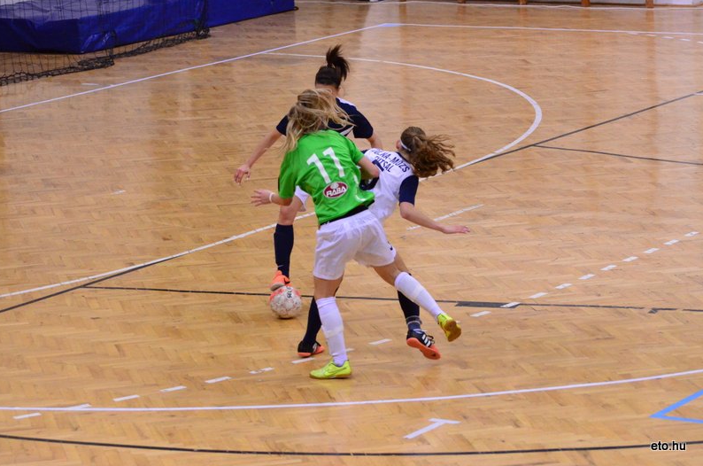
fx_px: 2797
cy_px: 233
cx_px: 350
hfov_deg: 14.3
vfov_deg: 9.5
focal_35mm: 144
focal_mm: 95
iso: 5000
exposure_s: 1/400
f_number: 4.5
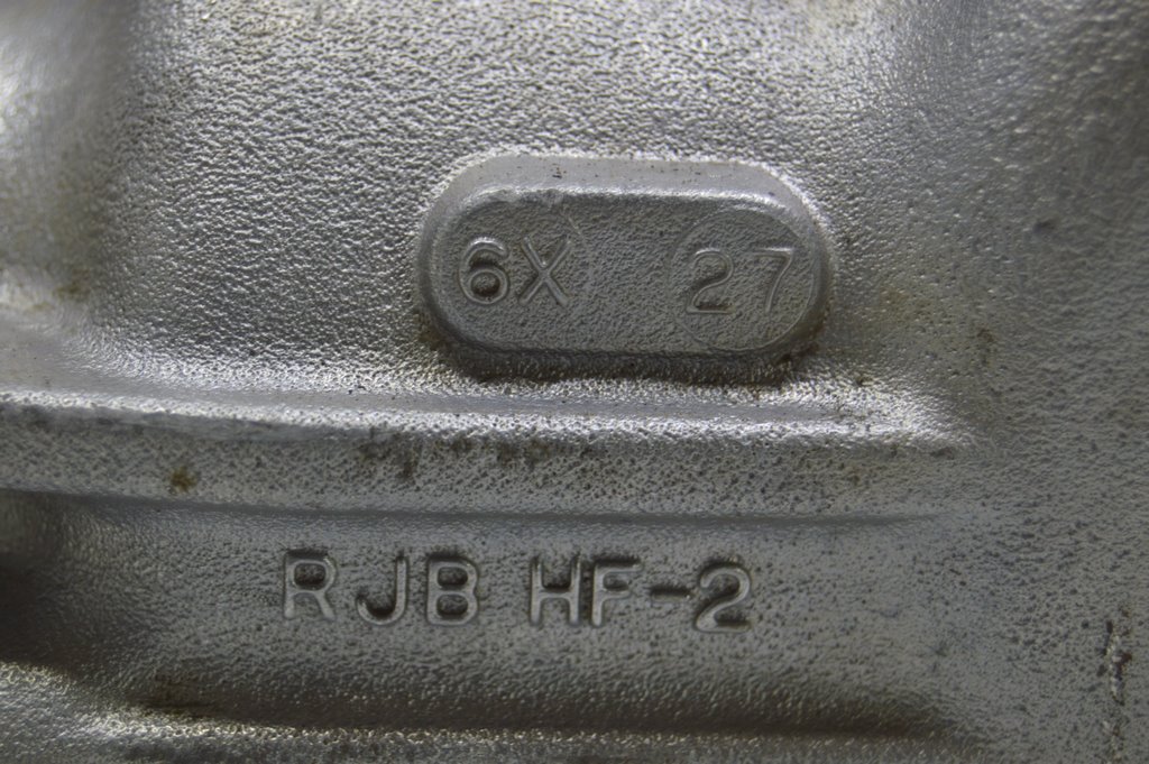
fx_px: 2631
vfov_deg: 16.5
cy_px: 382
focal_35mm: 82
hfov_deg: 24.6
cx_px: 574
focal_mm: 55
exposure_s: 1/20
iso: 400
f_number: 5.6
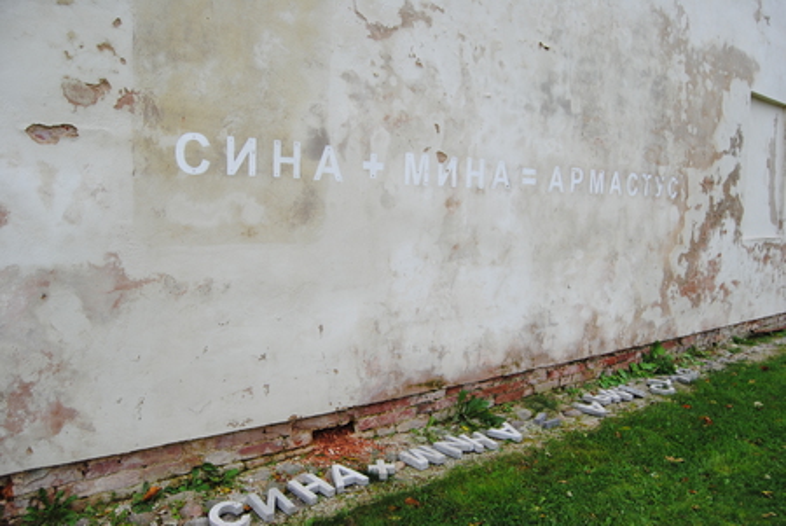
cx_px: 393
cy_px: 263
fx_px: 590
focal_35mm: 27
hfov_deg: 67.3
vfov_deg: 48.0
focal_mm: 18
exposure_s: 1/125
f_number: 5.6
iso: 100
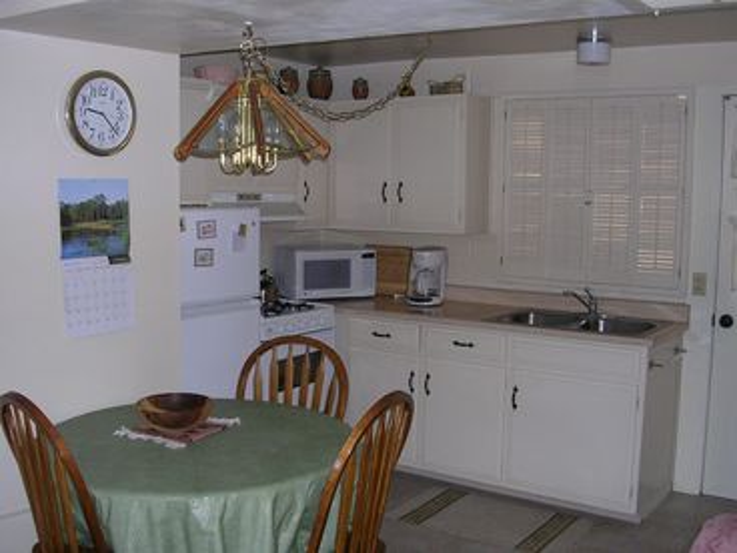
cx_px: 368
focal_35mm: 38
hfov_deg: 49.0
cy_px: 276
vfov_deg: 37.7
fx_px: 809
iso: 80
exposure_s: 1/60.1
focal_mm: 5.8
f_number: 2.8
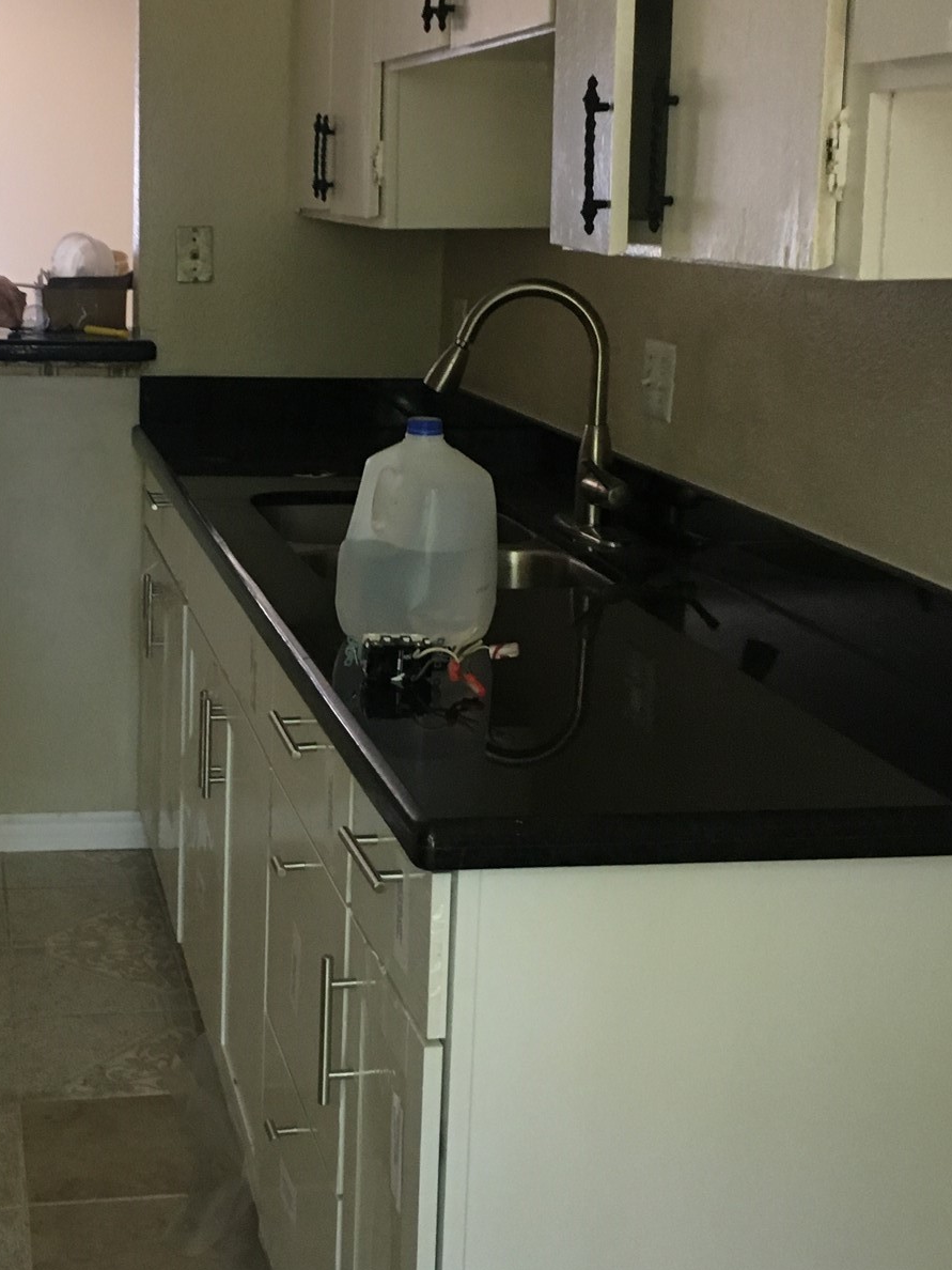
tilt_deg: -10.0
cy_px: 564
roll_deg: -0.6
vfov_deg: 38.1
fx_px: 1833
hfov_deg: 28.8
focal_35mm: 50
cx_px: 283
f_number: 2.2
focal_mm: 4.15
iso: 125
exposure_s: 1/30
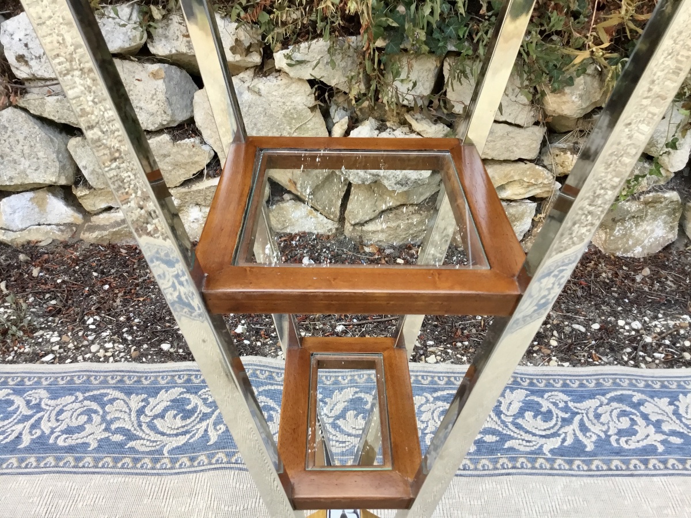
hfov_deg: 58.4
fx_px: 619
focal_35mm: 31
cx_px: 346
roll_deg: -1.6
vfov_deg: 45.4
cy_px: 259
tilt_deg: -32.9
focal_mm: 3.3
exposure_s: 1/33
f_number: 2.4
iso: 32
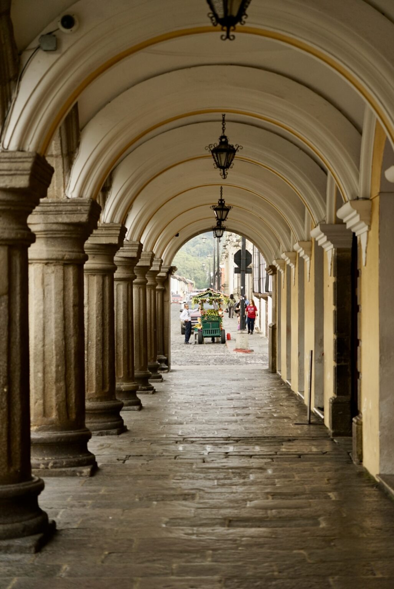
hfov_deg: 19.5
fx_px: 1147
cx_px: 197
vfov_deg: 28.8
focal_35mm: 70
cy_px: 294
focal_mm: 70
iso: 500
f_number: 4
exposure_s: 1/400
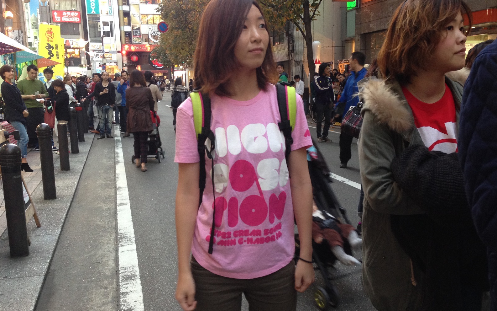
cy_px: 162
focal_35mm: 36
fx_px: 488
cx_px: 248
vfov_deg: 35.3
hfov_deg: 54.0
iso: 125
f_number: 2.4
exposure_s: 1/20
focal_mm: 4.12
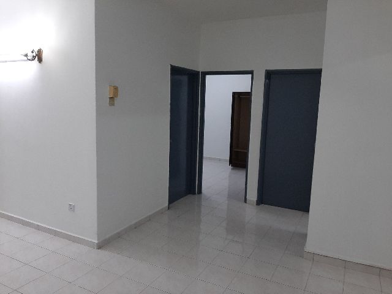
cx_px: 196
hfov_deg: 67.3
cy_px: 147
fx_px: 294
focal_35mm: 26
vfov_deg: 53.1
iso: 100
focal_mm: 3.93
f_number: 1.7
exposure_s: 1/50
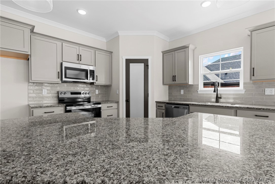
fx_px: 122
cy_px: 92
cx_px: 138
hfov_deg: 96.7
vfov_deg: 73.8
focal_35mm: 16
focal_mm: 16
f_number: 11
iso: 400
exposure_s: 1/5
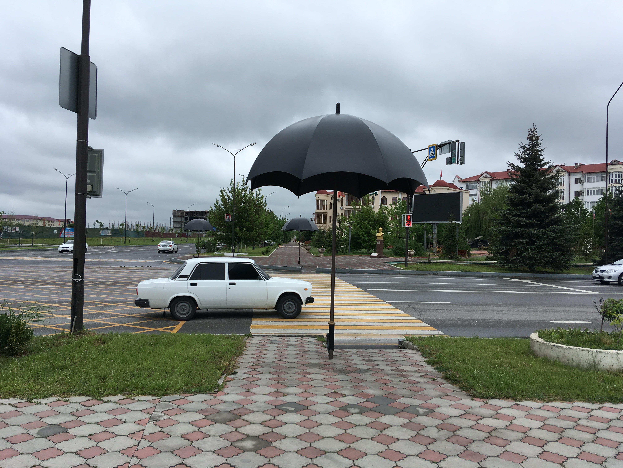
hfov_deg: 61.7
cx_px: 312
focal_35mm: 29
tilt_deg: +0.2
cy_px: 234
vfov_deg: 48.2
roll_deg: -1.8
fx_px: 522
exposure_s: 1/1148
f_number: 2.2
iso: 25
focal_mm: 4.15
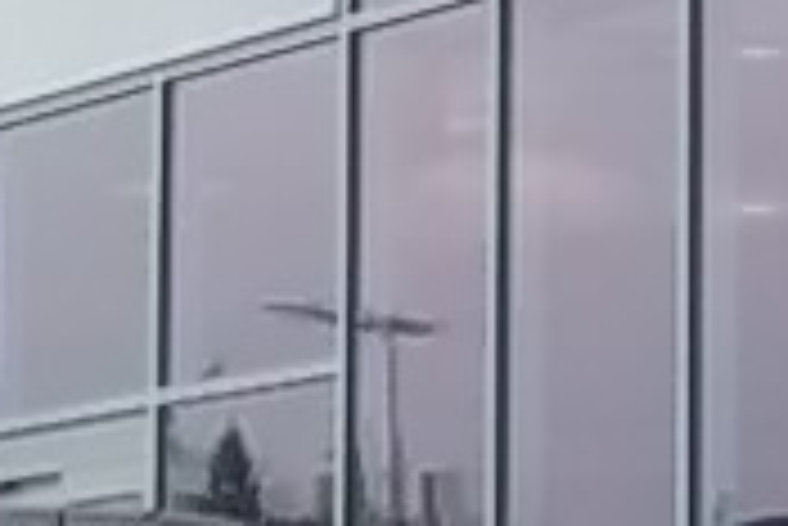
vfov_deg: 5.0
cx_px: 2328
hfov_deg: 6.8
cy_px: -85
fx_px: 6002
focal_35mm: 274
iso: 80
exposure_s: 1/200
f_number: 8
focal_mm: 6.5
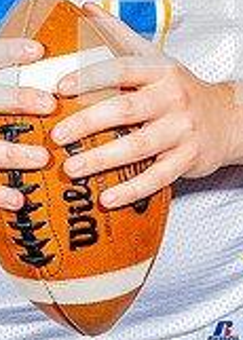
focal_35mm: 162
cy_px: -125
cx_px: 53
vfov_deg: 12.0
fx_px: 1565
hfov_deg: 8.9
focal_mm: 39
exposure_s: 1/125
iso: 125
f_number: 11
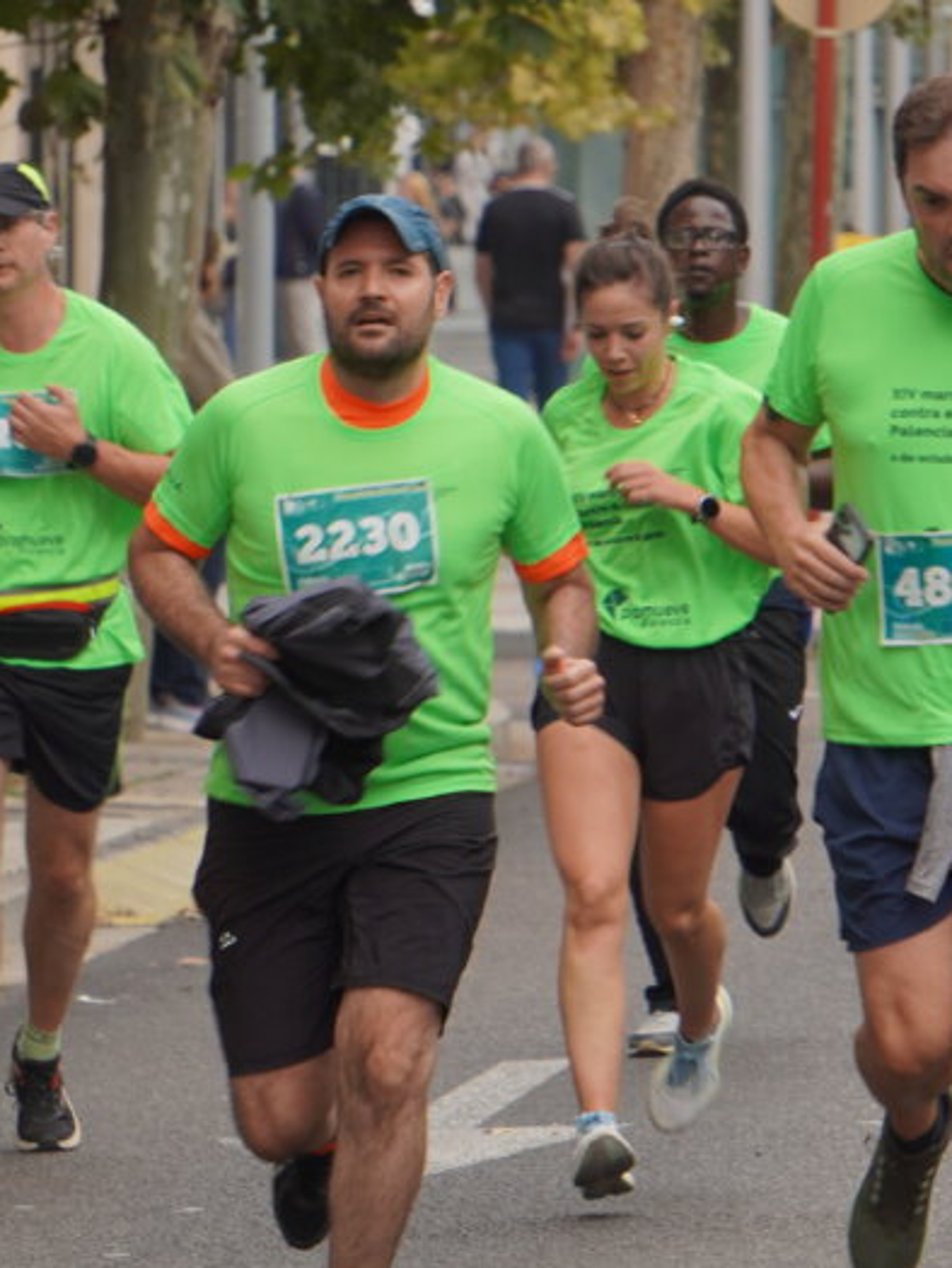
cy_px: 624
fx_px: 19983
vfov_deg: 3.6
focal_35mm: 545
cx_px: 536
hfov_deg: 2.7
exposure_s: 1/160
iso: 100
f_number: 6.3
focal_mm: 155
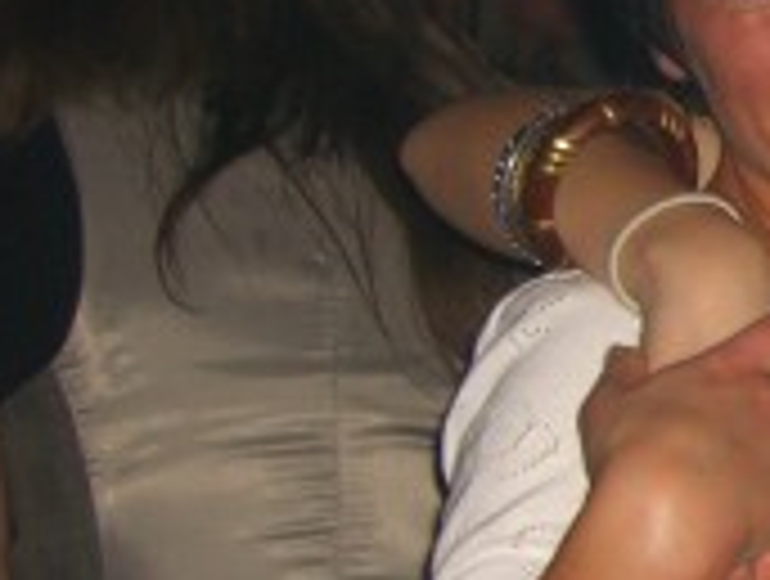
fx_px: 2965
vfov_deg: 11.2
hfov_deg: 13.6
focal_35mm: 133
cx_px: 1292
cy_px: 378
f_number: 2.8
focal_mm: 7.9
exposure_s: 1/60
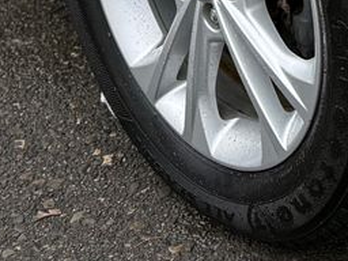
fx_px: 1508
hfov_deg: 12.8
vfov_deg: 8.4
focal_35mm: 150
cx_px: 435
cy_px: -500
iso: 80
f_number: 1.78
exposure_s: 1/1855
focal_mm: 6.76
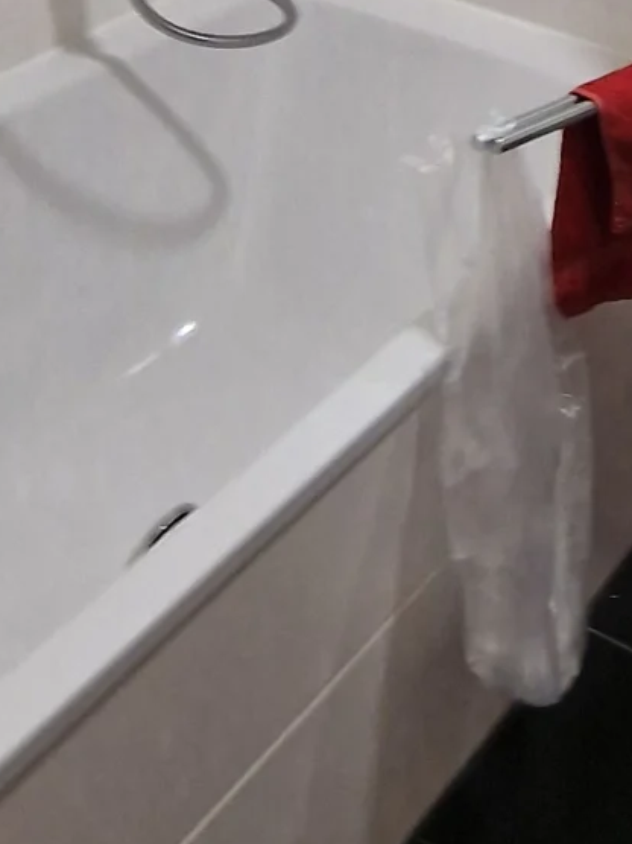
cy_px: -295
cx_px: 725
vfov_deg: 26.5
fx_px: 1461
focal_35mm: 60
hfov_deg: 22.8
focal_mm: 2.2
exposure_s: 1/50
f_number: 2.2
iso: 100
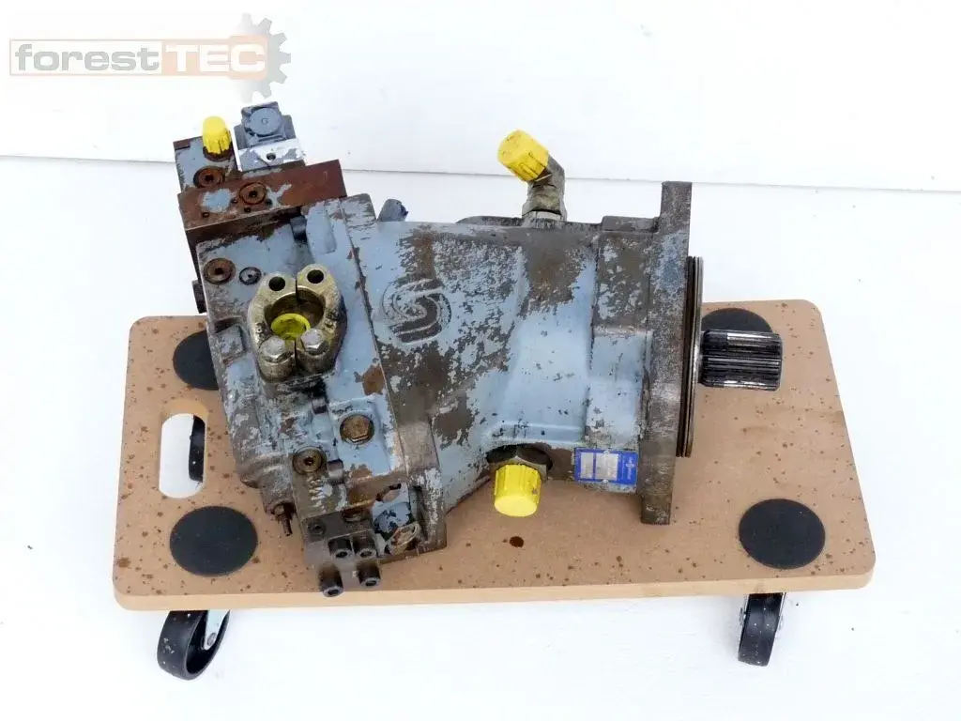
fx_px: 2221
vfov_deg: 18.4
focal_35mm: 80
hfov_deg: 24.4
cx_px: 480
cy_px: 360
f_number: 3.2
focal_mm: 10.1
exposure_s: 1/30
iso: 400
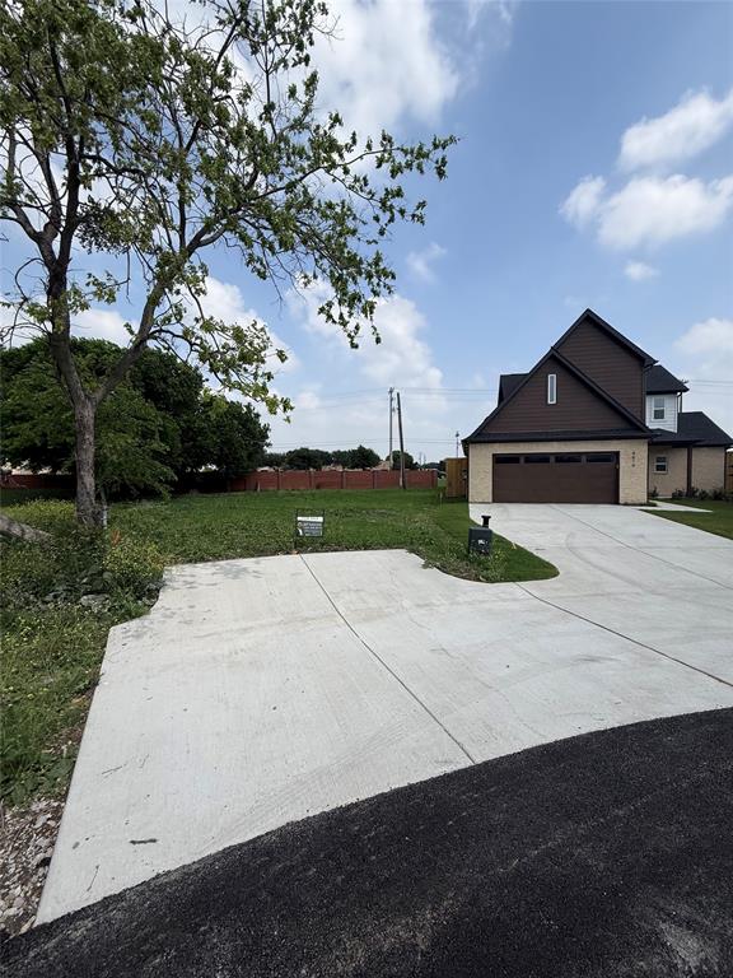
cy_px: 489
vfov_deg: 102.1
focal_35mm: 14
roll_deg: -0.8
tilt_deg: -0.3
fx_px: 395
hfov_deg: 85.7
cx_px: 366
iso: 50
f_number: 2.2
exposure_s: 1/3891
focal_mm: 2.22
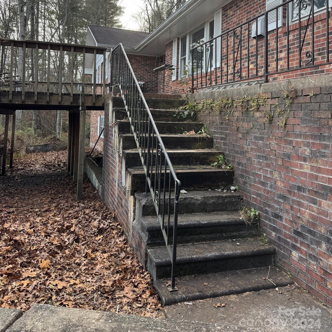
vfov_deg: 54.5
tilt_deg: +1.0
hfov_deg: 55.6
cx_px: 163
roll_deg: -1.6
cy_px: 110
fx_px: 315
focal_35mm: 29
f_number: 1.78
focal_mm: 6.76
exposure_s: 1/226
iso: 64
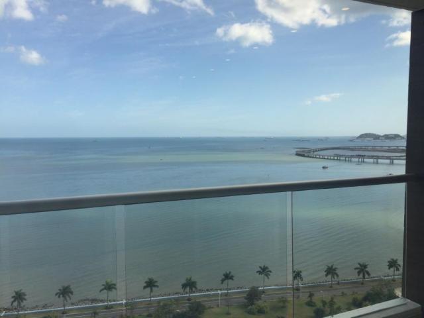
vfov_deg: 48.2
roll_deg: -2.5
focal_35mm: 29
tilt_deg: -4.2
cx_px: 212
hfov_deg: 61.7
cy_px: 159
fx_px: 355
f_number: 2.2
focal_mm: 4.15
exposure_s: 1/1325
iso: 32
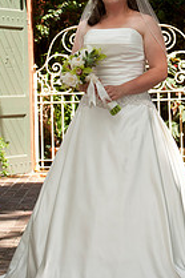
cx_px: 136
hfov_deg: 7.4
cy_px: 68
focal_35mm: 185
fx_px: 1428
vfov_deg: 11.1
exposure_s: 1/250
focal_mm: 86
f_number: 6.3
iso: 320
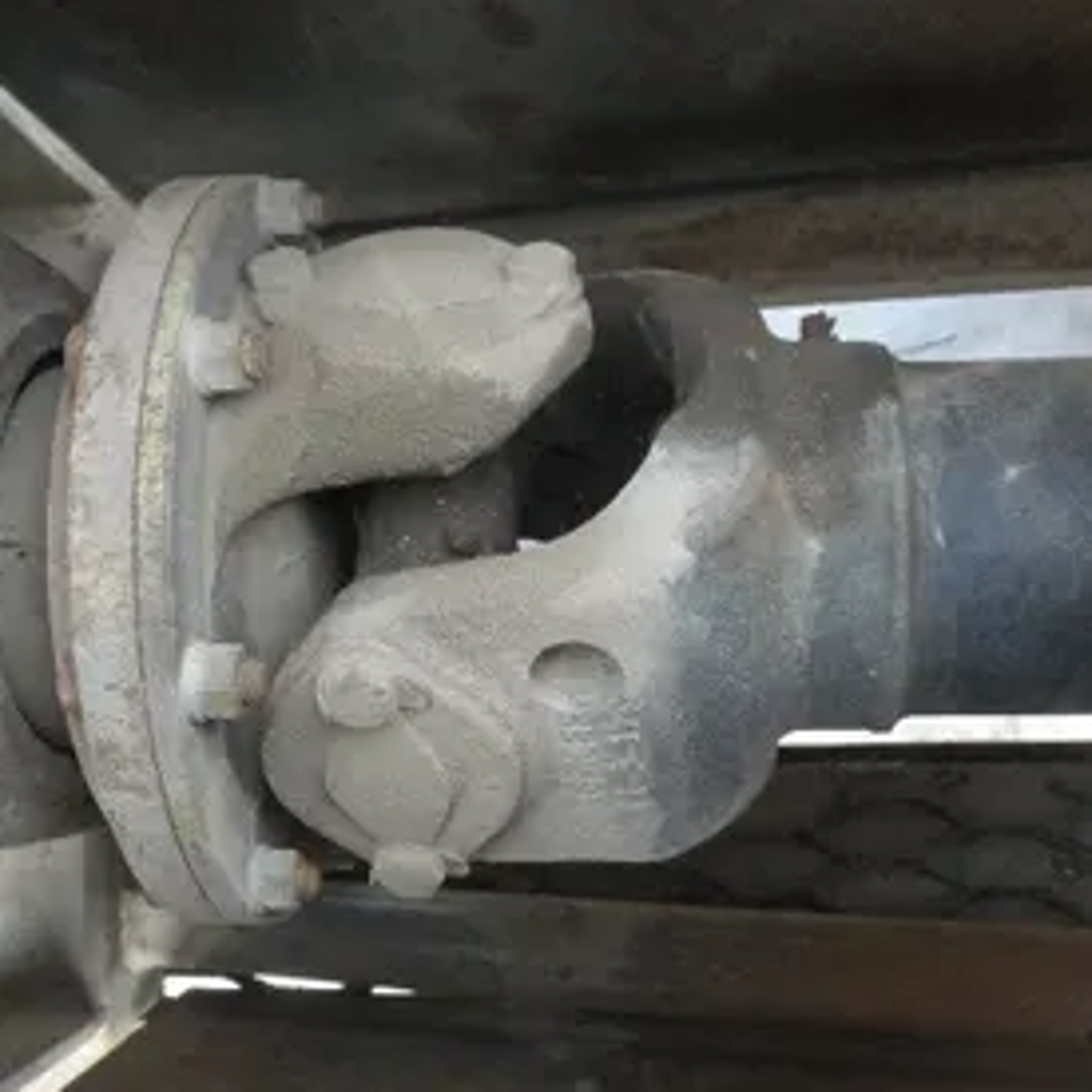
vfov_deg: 46.0
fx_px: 1285
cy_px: 592
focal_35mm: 36
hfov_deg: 46.0
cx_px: 496
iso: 200
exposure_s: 1/40
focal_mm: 5
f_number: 3
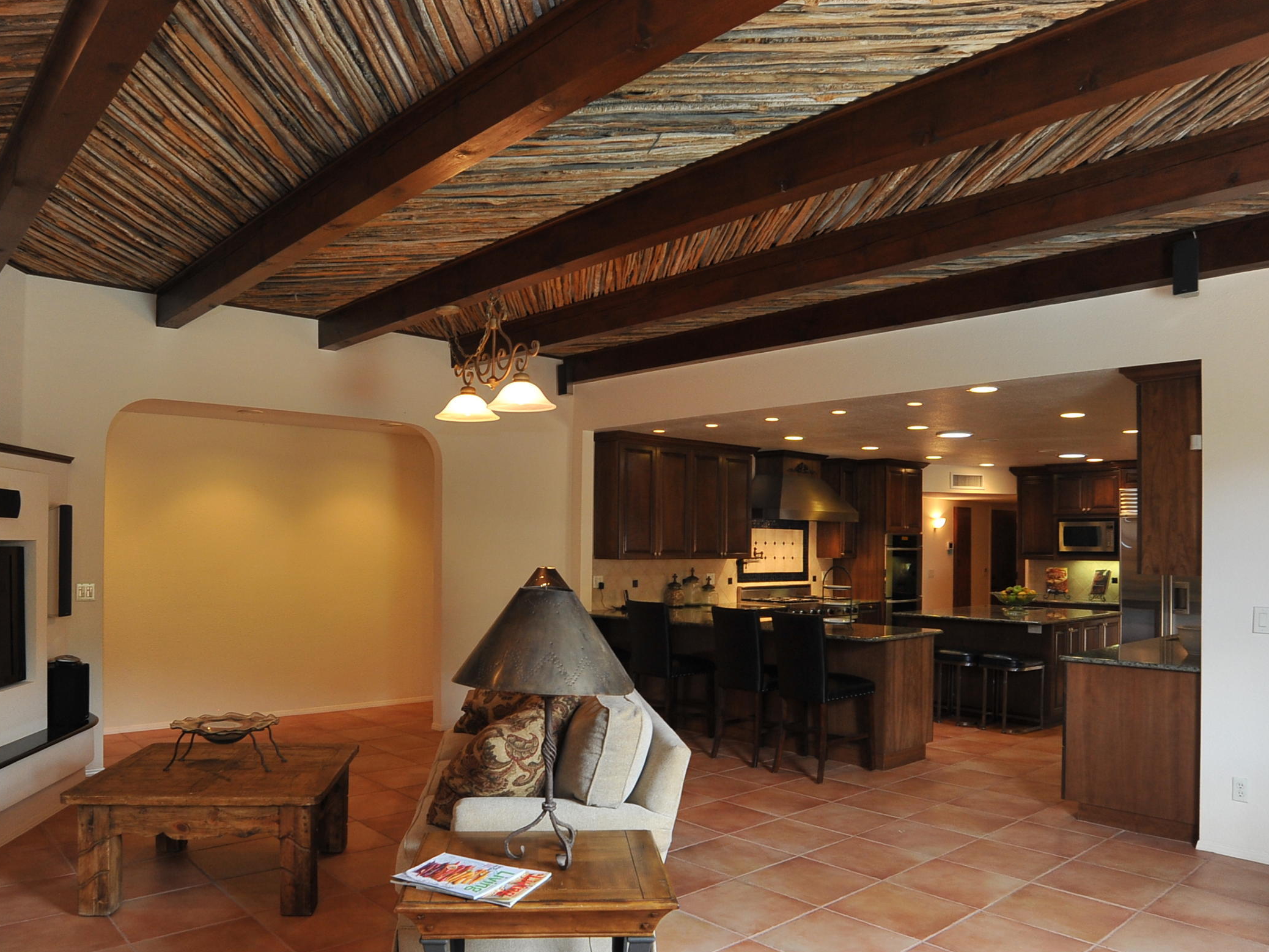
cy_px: 524
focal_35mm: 25
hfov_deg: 69.3
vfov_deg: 54.8
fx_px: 916
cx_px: 586
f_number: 8
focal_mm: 18
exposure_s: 1/30
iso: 1000
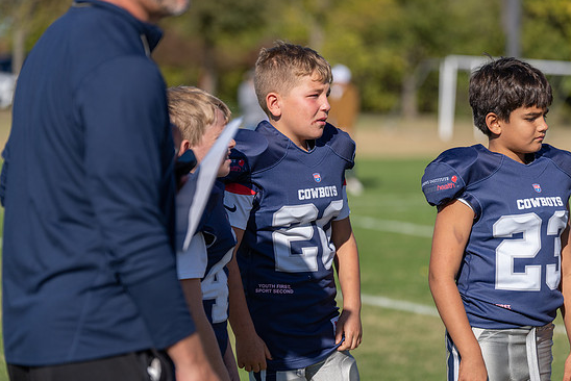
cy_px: 199
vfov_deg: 10.7
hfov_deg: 16.0
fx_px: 2031
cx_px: 282
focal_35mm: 128
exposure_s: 1/8000
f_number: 2.8
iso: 400
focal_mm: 121
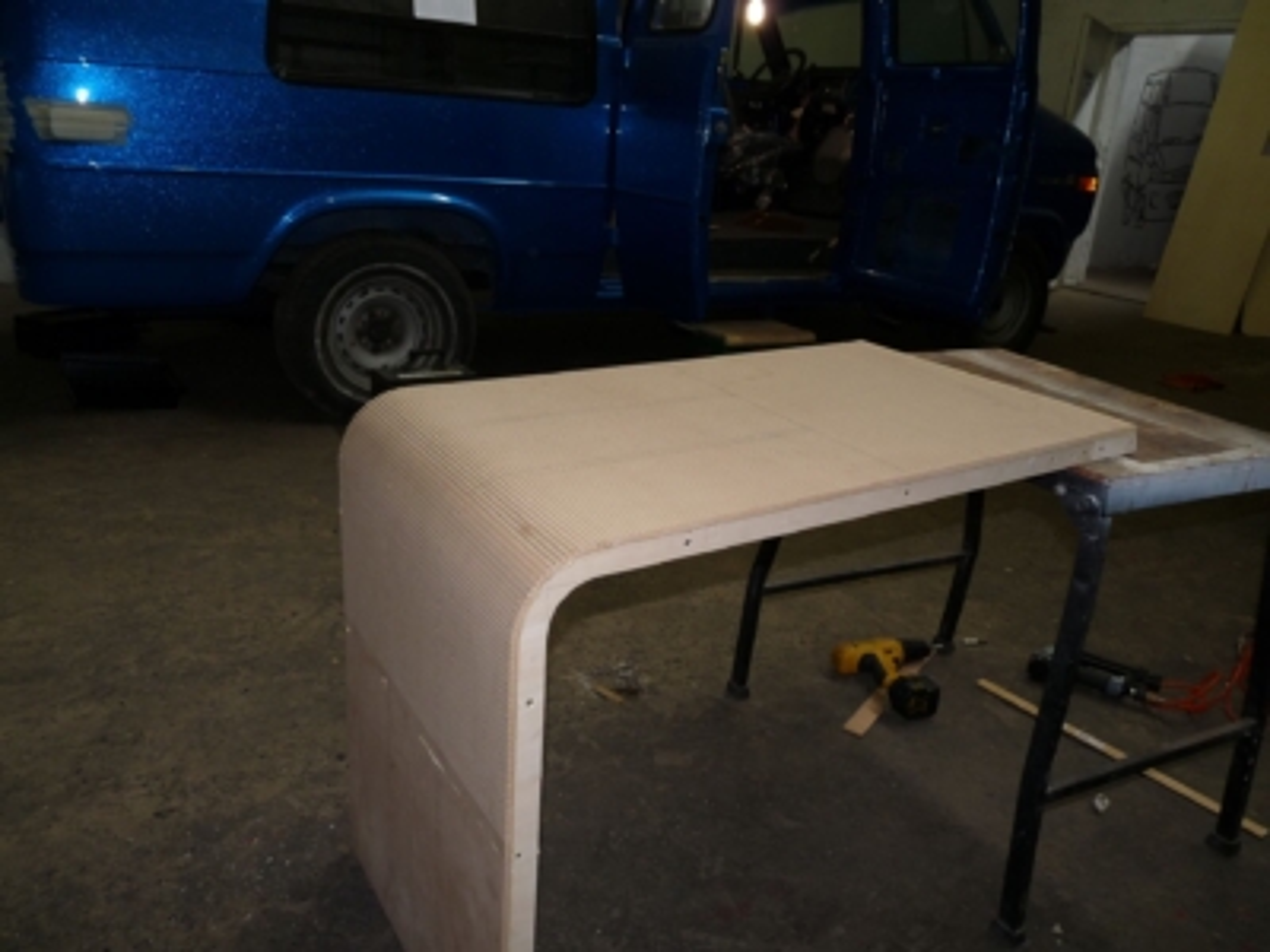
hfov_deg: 65.3
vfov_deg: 51.4
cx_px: 635
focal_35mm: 27
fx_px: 991
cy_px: 476
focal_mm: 4.8
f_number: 2.8
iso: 100
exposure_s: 1/30
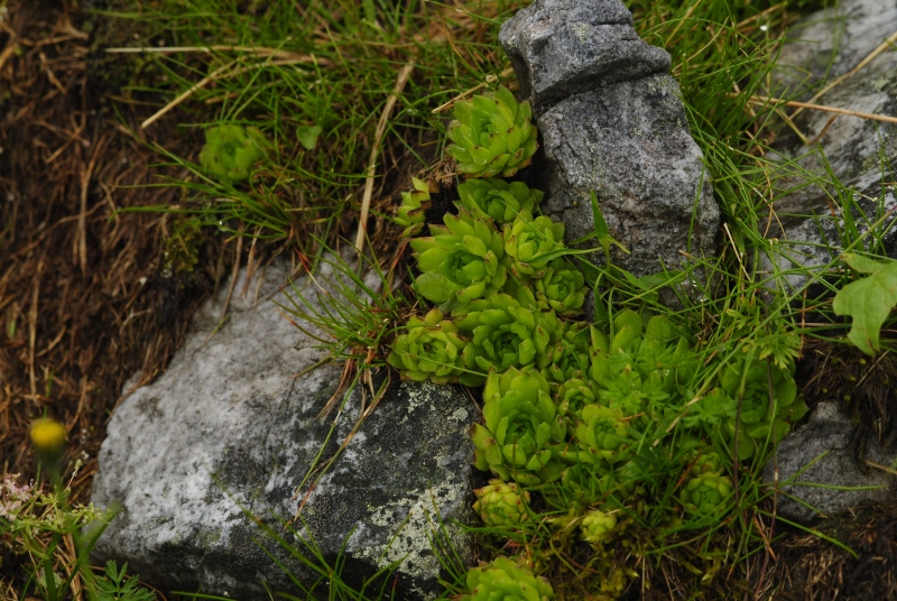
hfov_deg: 16.0
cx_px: 448
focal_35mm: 128
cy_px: 300
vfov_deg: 10.8
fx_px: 3182
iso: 200
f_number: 7.1
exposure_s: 1/200
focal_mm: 85
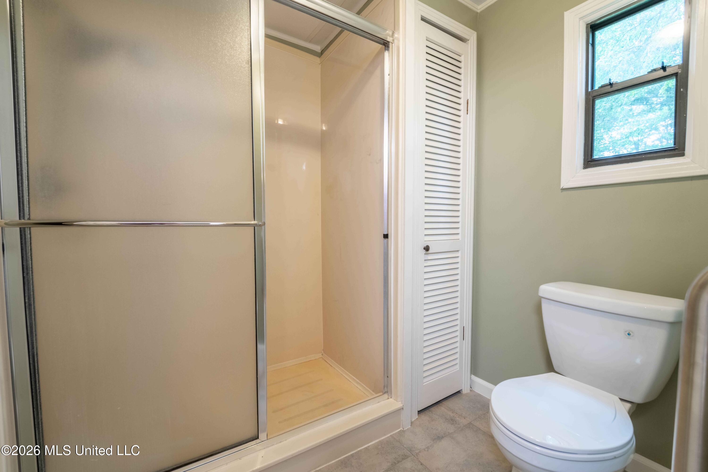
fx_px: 295
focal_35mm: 15
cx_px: 354
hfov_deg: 100.4
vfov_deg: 77.3
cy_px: 236
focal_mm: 15
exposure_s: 1/20
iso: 400
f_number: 11
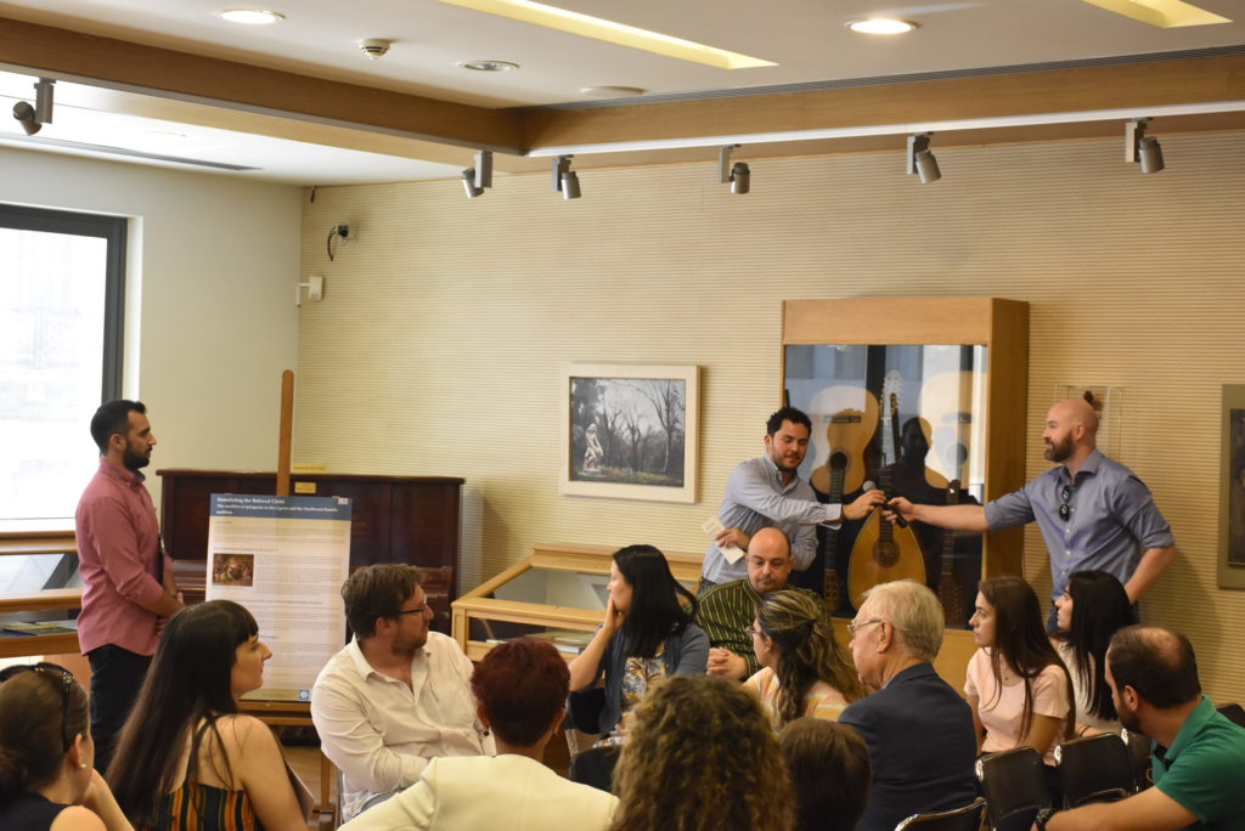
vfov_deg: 22.7
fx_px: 2076
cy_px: 416
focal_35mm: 60
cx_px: 622
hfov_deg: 33.4
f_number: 5
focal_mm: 40
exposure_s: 1/100
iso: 1600
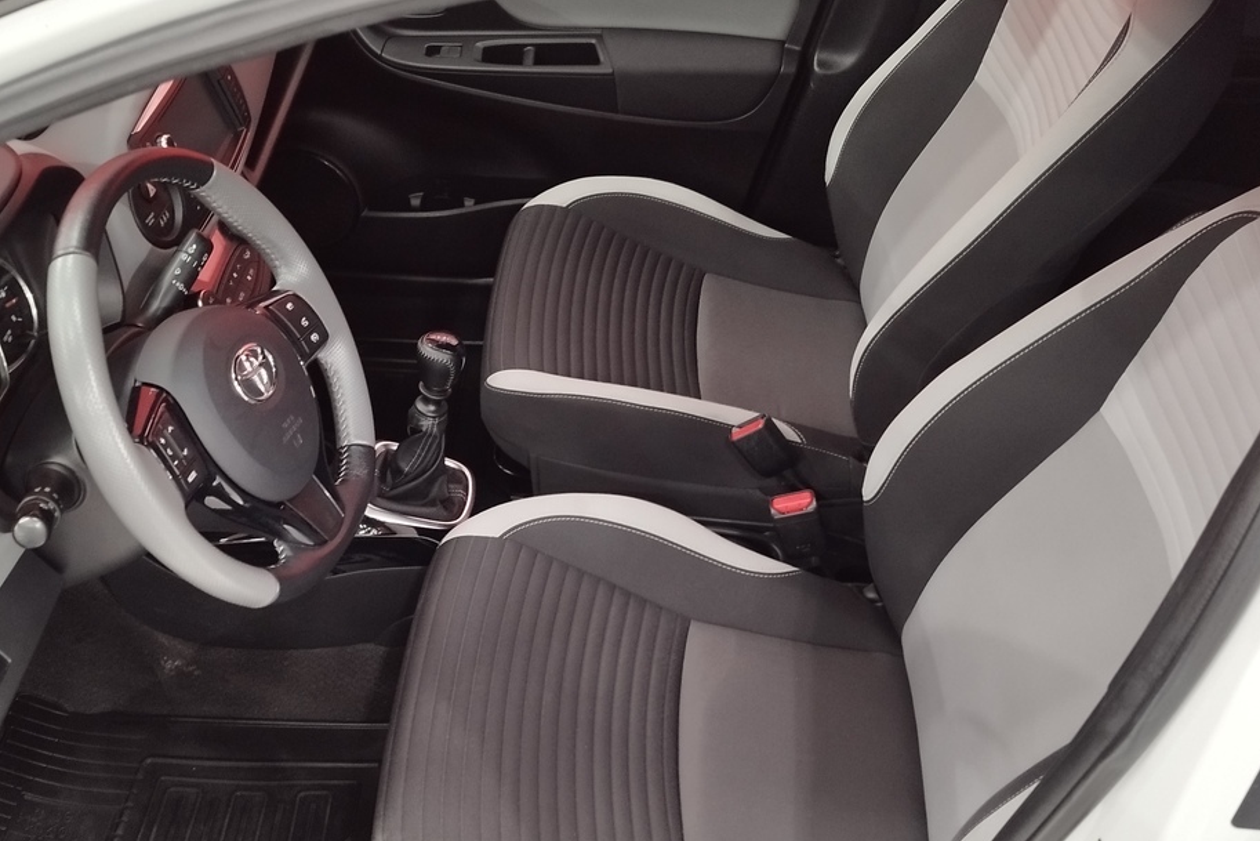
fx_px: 1435
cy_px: 464
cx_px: 563
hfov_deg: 47.3
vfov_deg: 32.6
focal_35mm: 41
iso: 310
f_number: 1.89
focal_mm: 5.95
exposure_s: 1/33.3
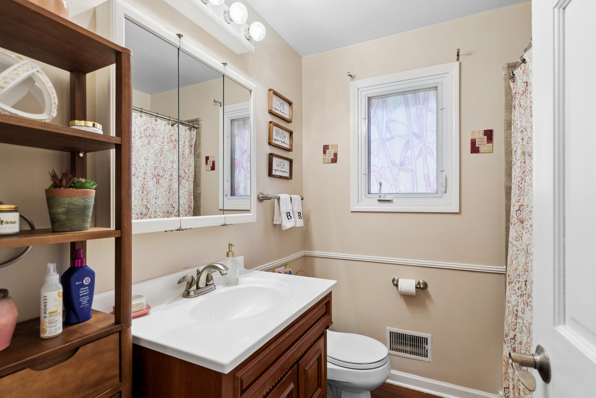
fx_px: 282
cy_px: 199
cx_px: 298
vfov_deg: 70.5
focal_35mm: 17
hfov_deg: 93.3
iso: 200
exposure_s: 1/20
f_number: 8
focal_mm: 17
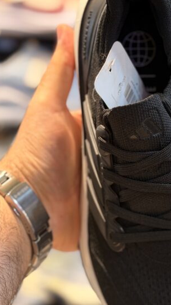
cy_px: 177
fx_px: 718
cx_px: 134
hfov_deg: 13.5
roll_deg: +2.3
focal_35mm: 89
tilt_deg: -10.3
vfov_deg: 23.9
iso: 80
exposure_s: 1/50
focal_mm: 6.76
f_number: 1.78
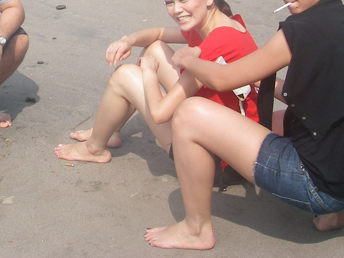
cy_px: -47
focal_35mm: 90
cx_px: 17
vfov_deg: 15.8
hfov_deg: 21.2
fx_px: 894
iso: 64
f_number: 6.6
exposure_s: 1/160
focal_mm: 6.3
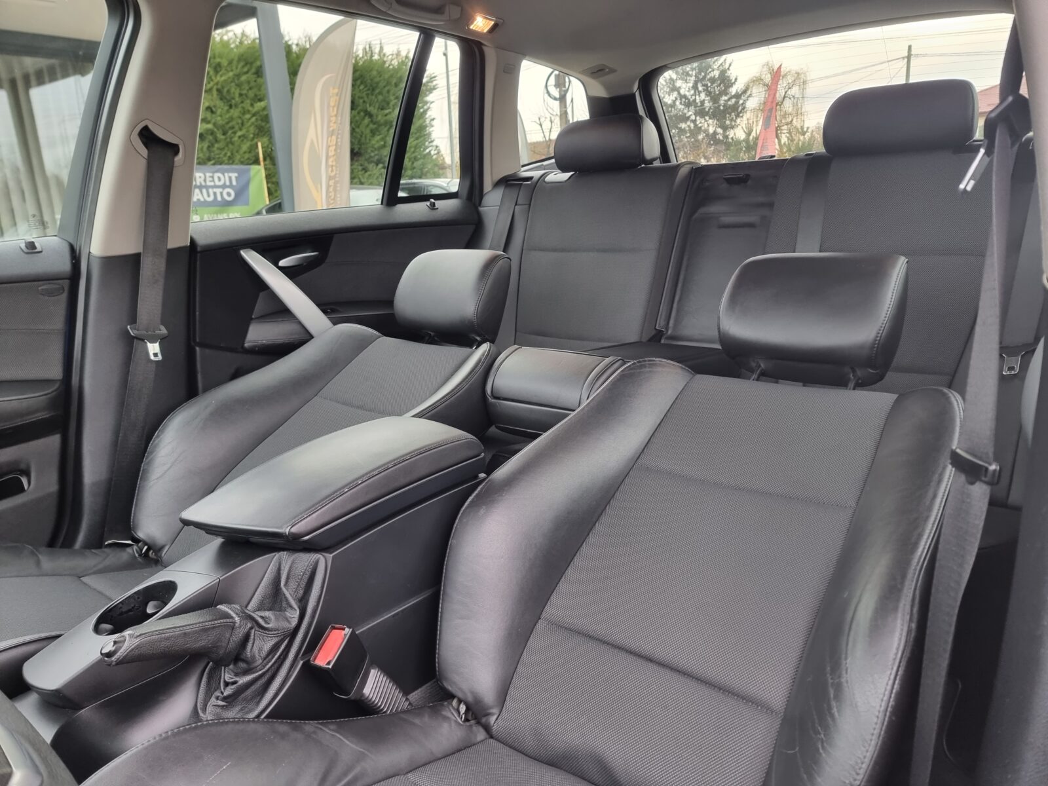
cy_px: 393
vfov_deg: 56.8
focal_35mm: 24
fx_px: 727
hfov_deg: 71.6
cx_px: 524
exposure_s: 1/100
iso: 125
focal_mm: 6.7
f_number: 1.8
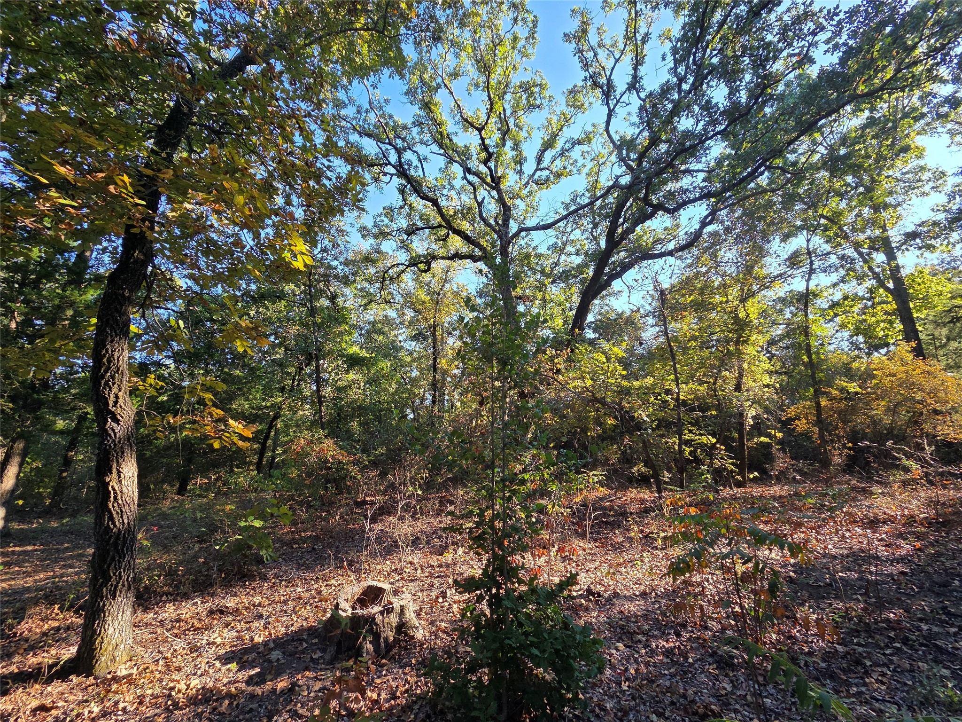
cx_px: 481
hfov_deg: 106.2
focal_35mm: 13
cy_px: 361
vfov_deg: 89.9
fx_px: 361
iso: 50
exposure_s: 1/339
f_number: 2.2
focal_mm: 2.2
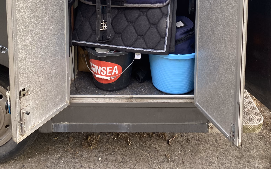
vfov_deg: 24.7
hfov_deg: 43.5
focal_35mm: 46
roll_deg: +1.4
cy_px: -44
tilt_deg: -5.6
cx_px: 131
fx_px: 340
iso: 125
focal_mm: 4.25
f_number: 1.8
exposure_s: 1/118
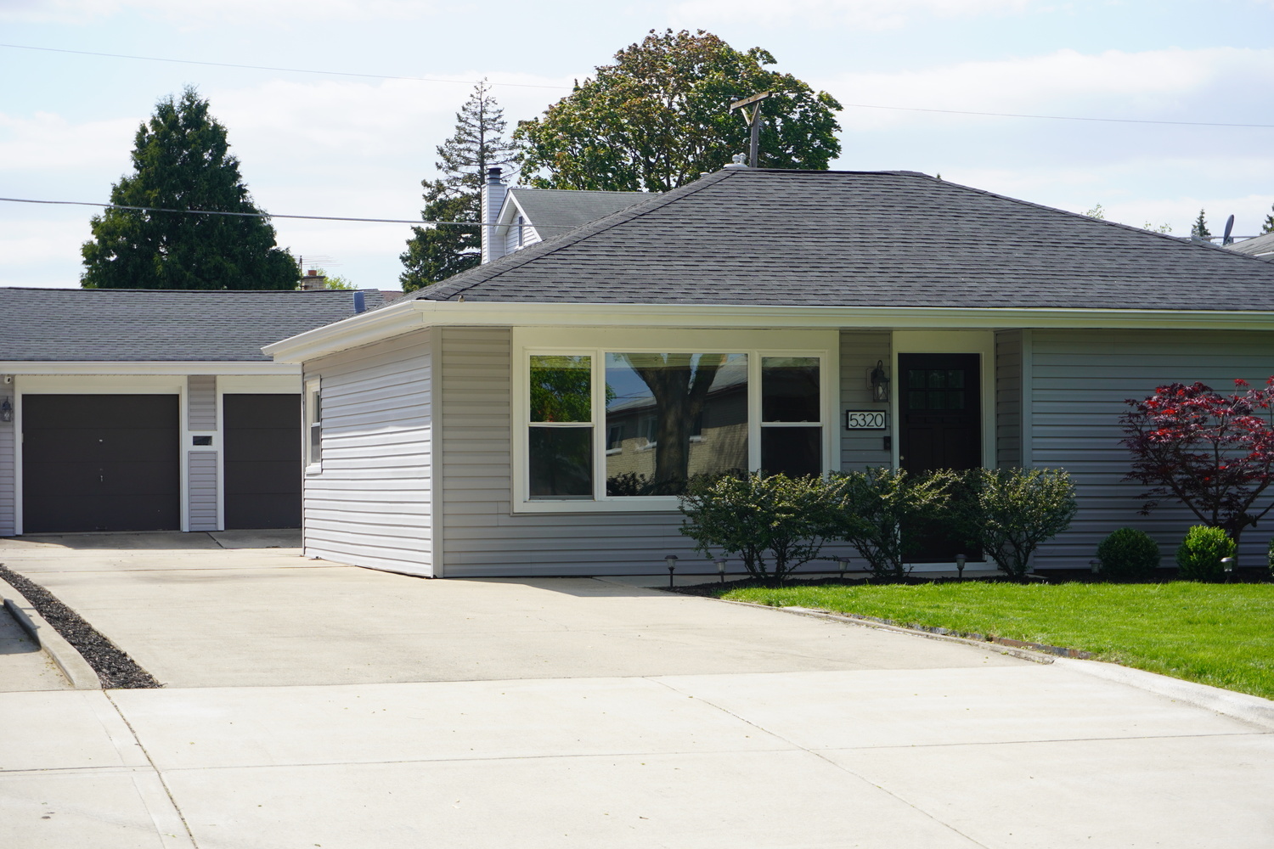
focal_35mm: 75
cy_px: 424
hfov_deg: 27.0
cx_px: 637
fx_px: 2654
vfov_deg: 18.2
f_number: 5.6
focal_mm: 50
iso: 100
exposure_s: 1/400
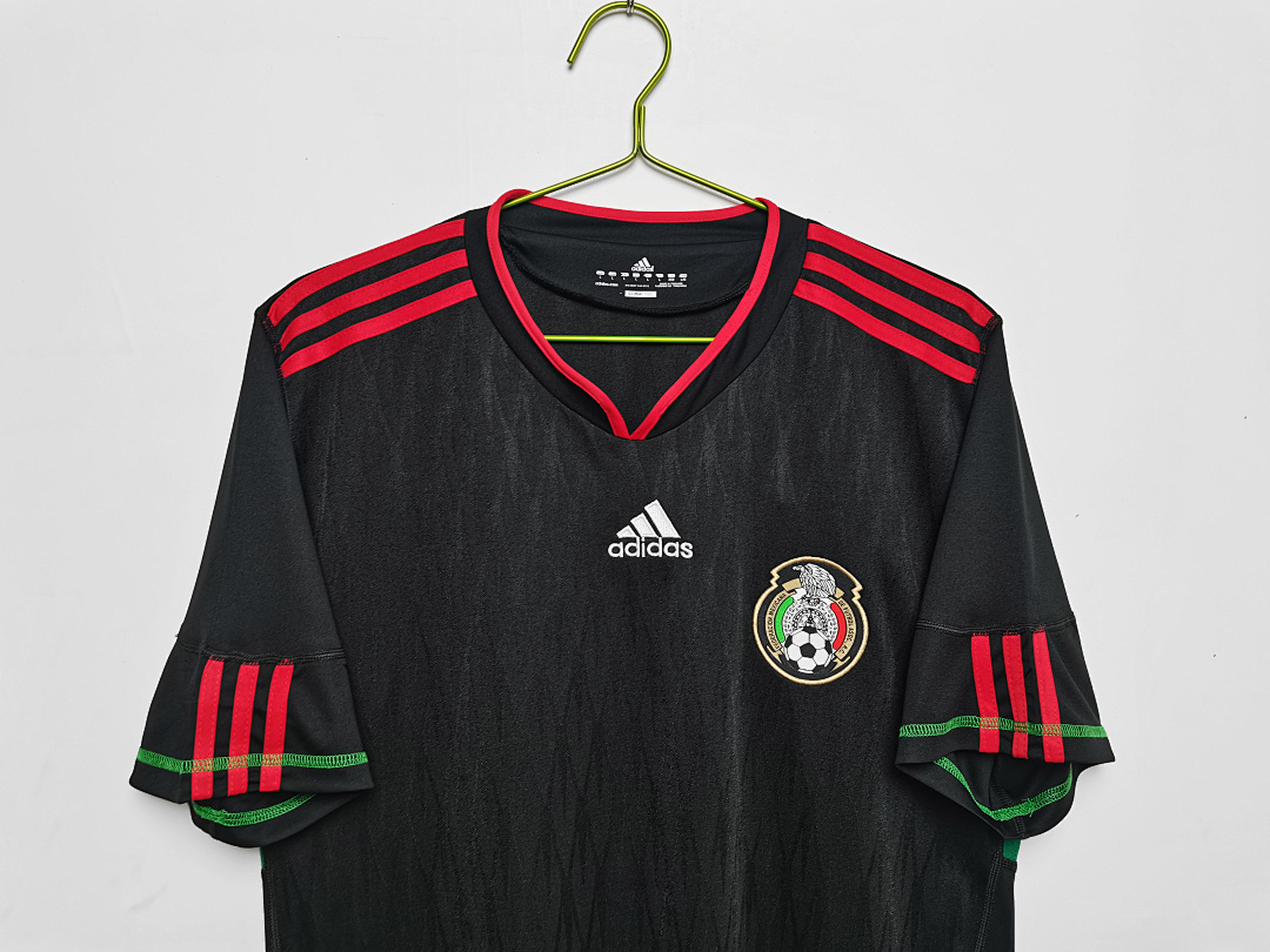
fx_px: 954
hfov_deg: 67.3
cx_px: 635
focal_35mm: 26
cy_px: 476
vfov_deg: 53.1
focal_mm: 5.58
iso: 80
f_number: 1.8
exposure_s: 1/100
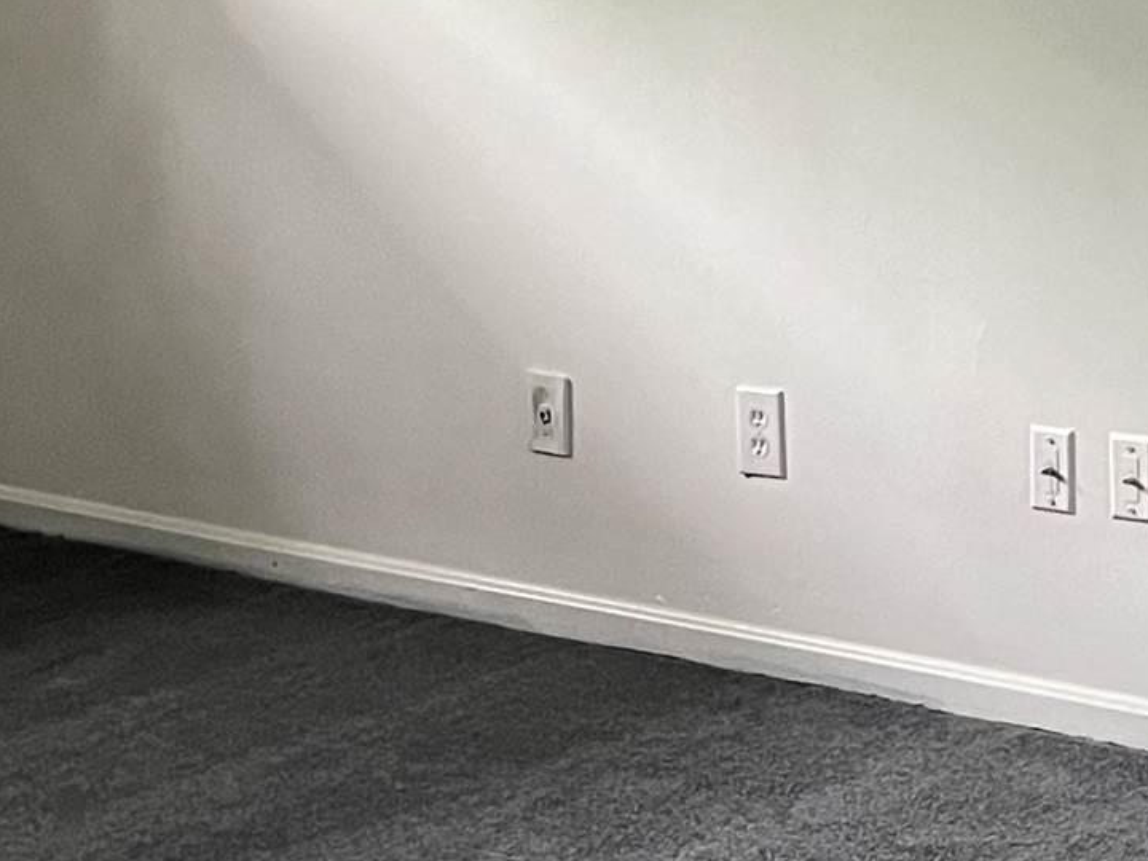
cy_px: 96
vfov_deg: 13.2
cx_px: 1451
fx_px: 3681
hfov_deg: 16.8
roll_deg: -1.6
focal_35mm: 111
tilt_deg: -6.7
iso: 500
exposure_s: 1/58
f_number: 1.5
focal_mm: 5.7
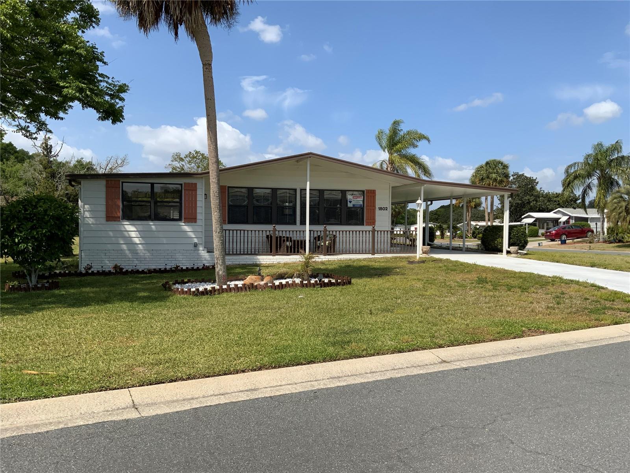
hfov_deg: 61.7
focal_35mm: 29
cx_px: 315
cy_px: 236
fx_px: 528
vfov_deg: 48.2
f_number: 1.8
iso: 20
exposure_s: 1/2667
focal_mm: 3
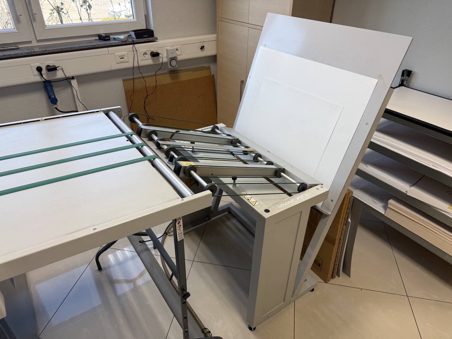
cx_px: 226
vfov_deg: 56.8
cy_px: 170
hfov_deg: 71.6
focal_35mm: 24
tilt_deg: -30.2
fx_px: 313
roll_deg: +2.9
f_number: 1.78
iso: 64
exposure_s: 1/100
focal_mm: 6.76
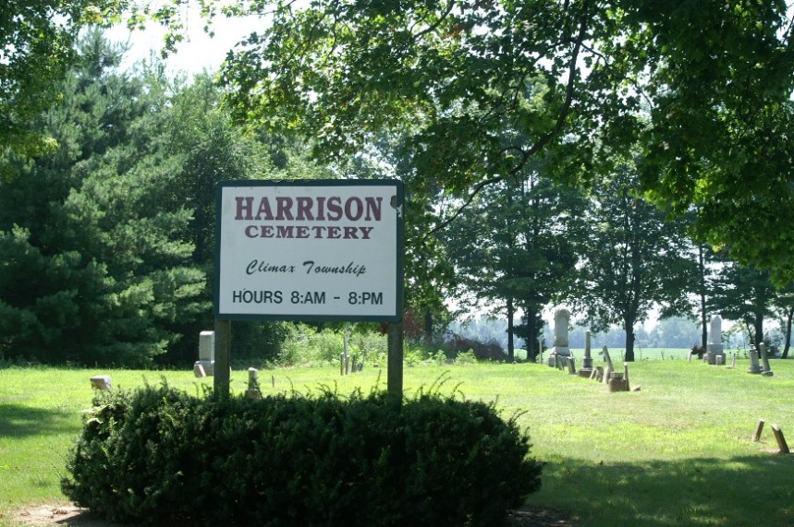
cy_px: 264
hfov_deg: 37.9
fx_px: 1157
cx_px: 397
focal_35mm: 52
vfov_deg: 25.7
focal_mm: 35
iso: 100
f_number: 8
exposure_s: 1/100
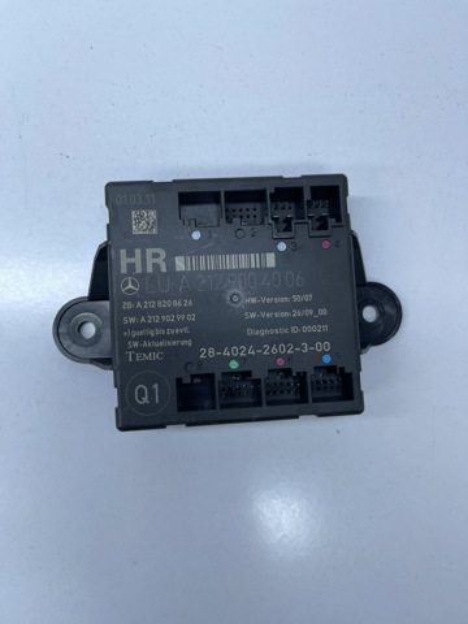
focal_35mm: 25
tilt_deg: -86.3
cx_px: 234
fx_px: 451
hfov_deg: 54.9
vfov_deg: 69.4
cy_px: 312
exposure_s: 1/848
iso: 32
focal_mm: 5.1
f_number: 1.6
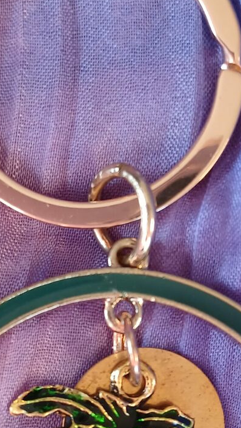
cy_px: 298
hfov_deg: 16.7
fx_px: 818
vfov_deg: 29.1
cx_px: 99
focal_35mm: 72
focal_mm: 3.98
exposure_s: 1/50
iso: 100
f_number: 1.8
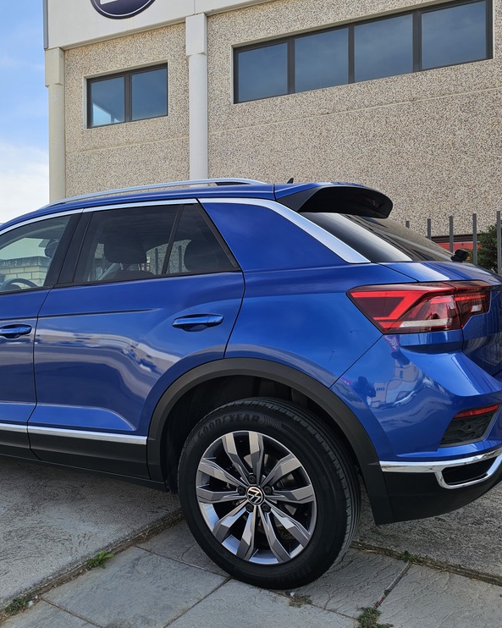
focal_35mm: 31
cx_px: 167
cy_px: 314
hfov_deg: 46.3
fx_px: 576
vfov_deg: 57.2
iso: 10
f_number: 1.7
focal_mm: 6.3
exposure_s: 1/354
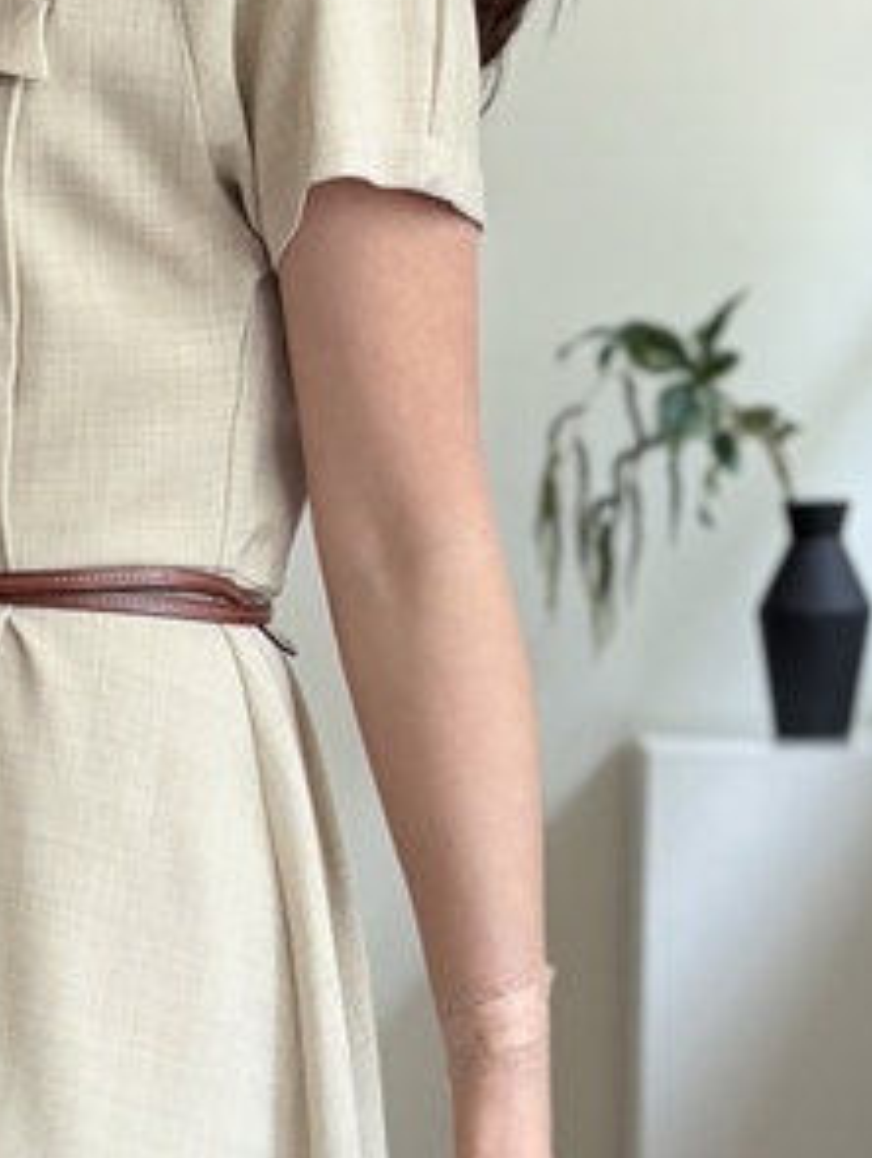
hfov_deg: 16.5
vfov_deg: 20.5
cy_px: 1460
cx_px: 43
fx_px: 2949
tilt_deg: -7.1
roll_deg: -1.1
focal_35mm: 88
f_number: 1.6
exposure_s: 1/122
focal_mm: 5.96
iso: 80
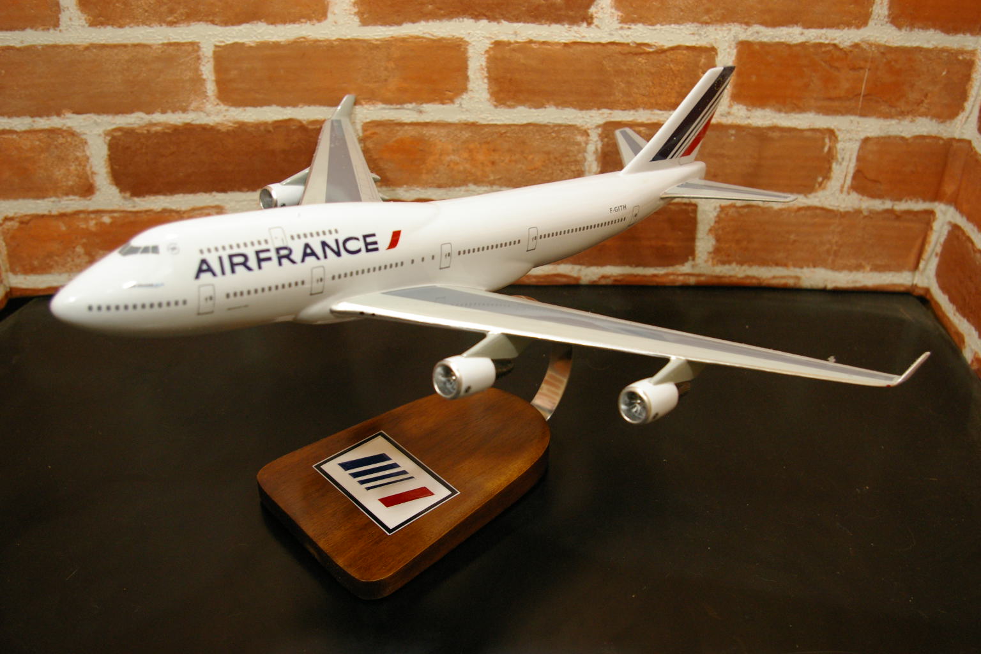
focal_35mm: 39
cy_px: 327
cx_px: 490
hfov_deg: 49.6
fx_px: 1063
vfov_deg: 34.2
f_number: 5.6
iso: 800
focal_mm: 26
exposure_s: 1/45
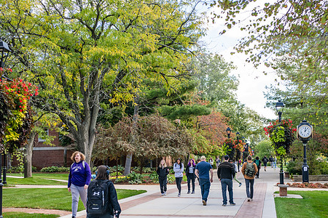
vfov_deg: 20.3
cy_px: 125
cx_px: 172
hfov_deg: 30.1
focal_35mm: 67
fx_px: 610
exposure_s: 1/400
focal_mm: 52
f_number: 3.5
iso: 200
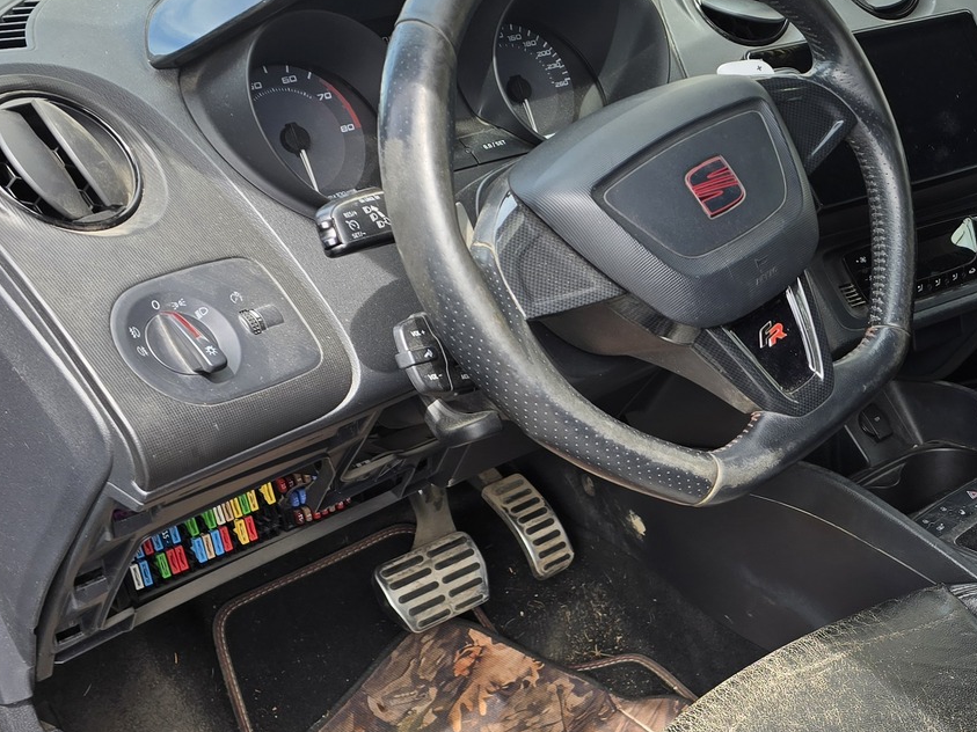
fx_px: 1552
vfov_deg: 26.4
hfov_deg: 31.8
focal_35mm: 55
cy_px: 499
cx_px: 1009
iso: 20
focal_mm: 6.3
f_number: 1.7
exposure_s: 1/180
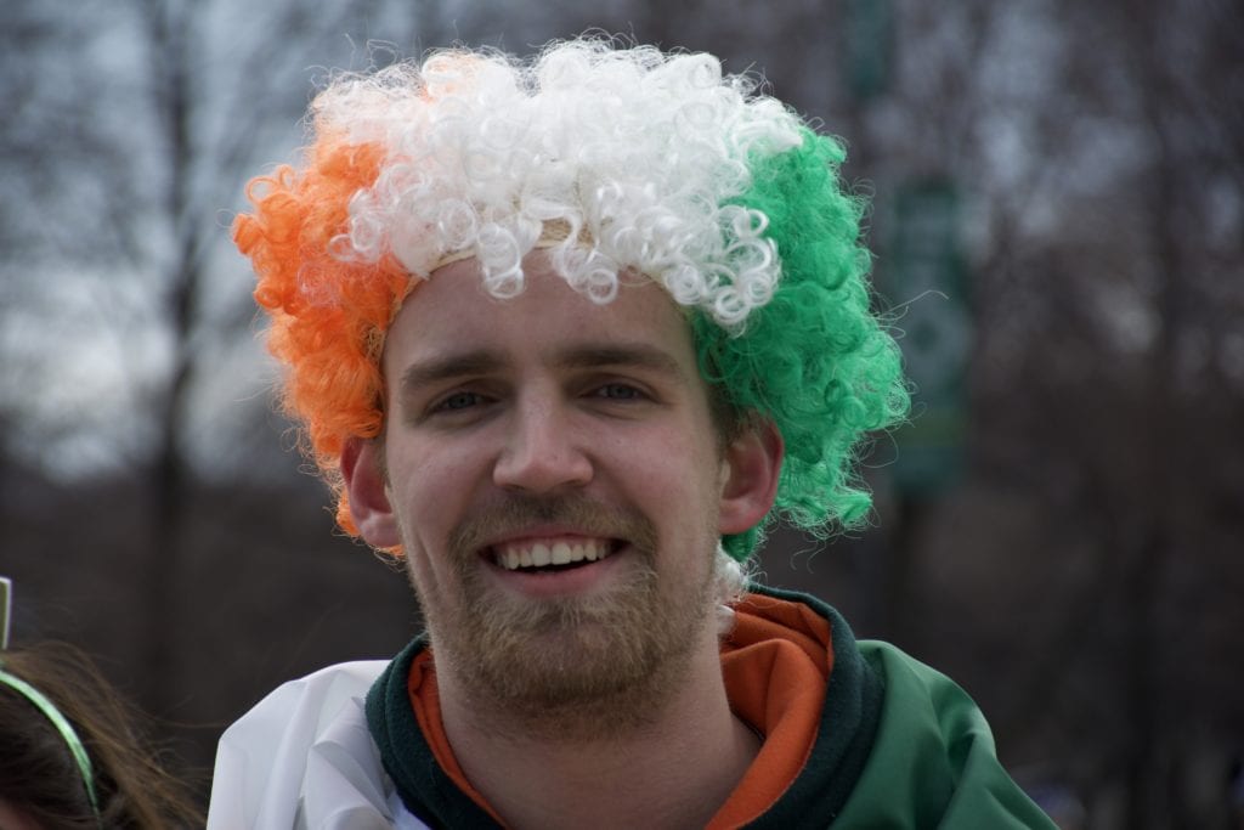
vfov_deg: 6.5
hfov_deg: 9.8
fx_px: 7257
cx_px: 622
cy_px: 415
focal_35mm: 210
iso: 200
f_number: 5.6
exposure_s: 1/500
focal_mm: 140
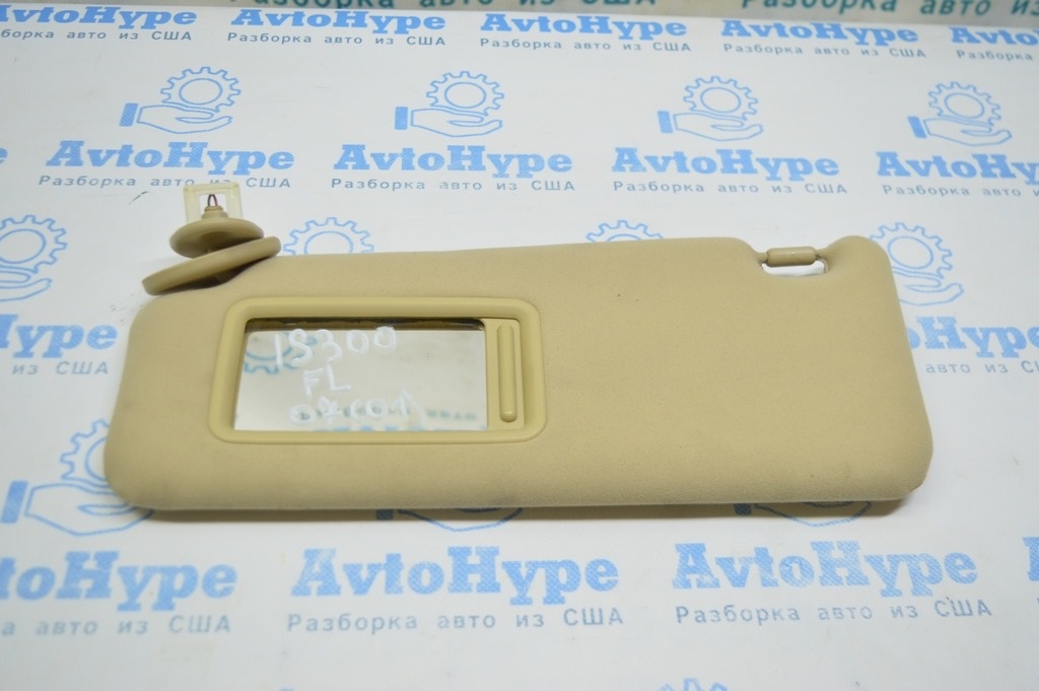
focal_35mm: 39
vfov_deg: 34.2
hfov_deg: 49.6
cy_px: 346
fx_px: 1125
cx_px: 520
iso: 400
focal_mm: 26
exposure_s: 1/60
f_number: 4
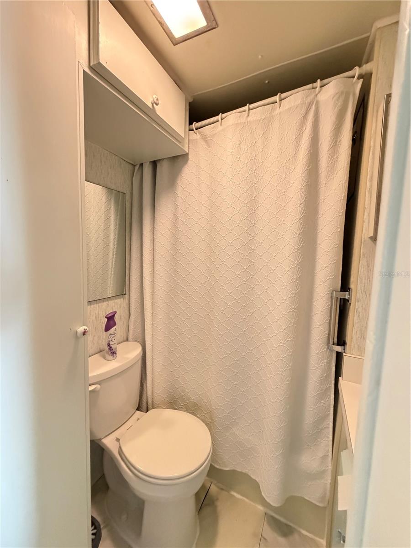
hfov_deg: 85.7
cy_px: 274
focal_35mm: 14
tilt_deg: -5.6
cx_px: 206
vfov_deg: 102.1
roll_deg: -0.7
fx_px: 222
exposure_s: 1/60
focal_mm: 2.22
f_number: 2.2
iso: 1000
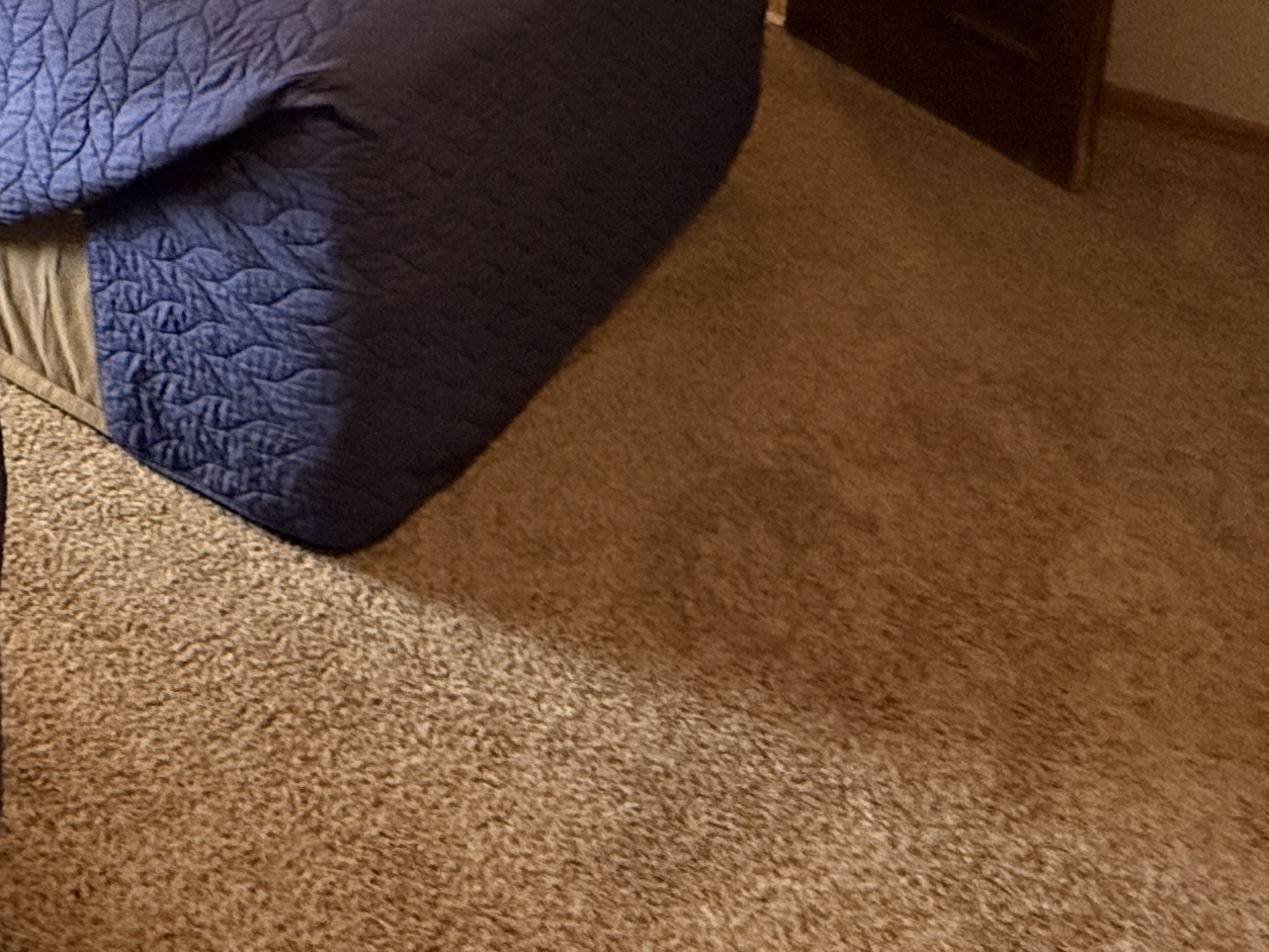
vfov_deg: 25.6
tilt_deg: -9.4
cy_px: -408
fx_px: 1650
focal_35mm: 45
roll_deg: +0.1
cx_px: -198
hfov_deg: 34.8
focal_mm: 2.22
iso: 640
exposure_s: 1/120
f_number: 2.2
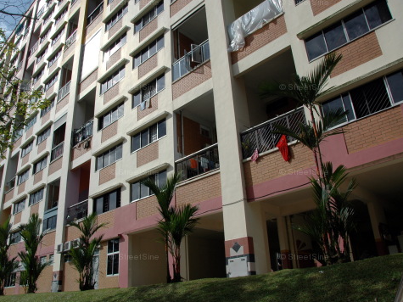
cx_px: 173
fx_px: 349
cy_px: 153
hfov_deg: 59.7
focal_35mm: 30
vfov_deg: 46.8
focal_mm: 18
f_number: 11
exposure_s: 1/500
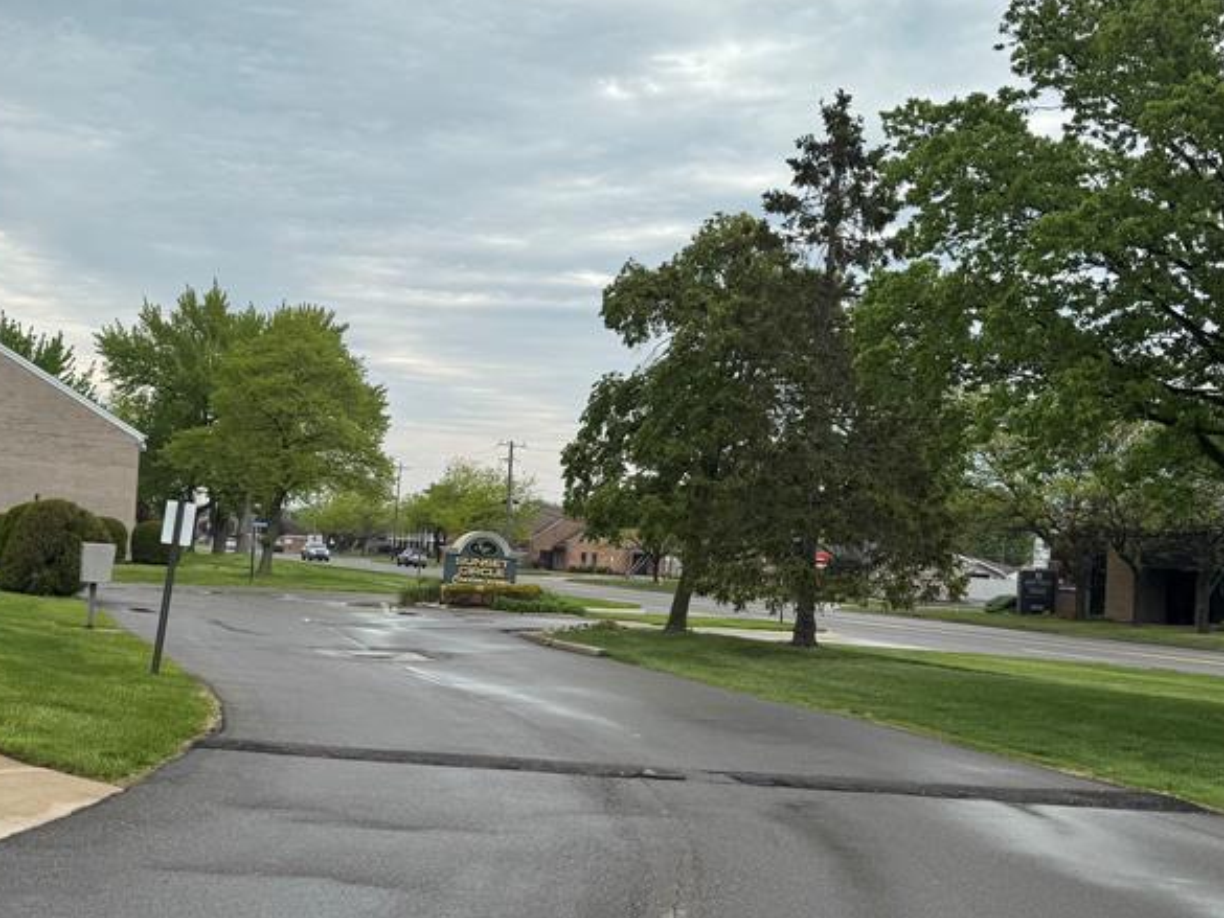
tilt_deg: -0.9
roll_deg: -3.6
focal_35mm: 42
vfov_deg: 34.3
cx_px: 506
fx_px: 1485
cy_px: 519
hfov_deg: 44.6
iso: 80
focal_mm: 6.76
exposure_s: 1/3096
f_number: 1.78
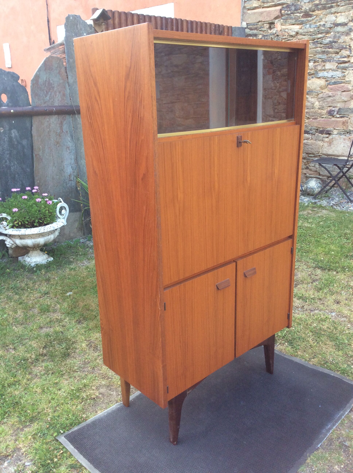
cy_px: 236
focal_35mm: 32
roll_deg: +0.7
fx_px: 436
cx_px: 176
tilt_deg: -19.4
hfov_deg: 44.1
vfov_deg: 56.9
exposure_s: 1/100
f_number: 2.4
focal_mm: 3.3
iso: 50
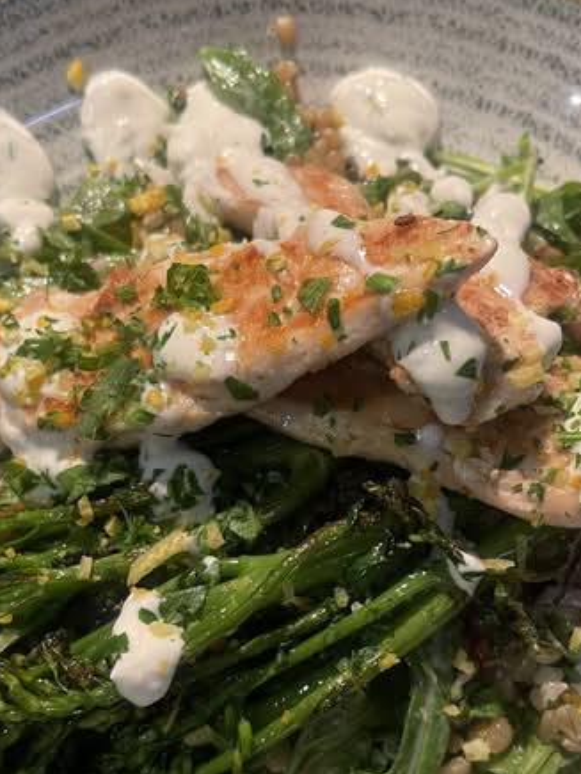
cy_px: 494
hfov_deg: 34.3
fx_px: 940
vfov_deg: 44.3
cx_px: 286
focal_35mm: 42
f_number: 1.6
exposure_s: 1/50
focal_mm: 5.1
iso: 100
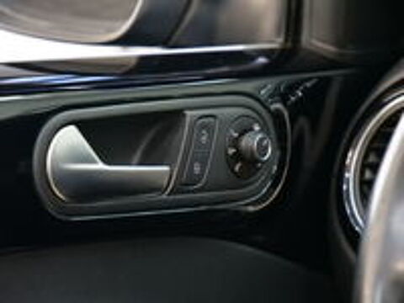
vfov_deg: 12.3
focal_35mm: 120
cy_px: 152
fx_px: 1401
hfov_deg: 16.4
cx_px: 202
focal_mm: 60
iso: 3200
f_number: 4
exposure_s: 1/50
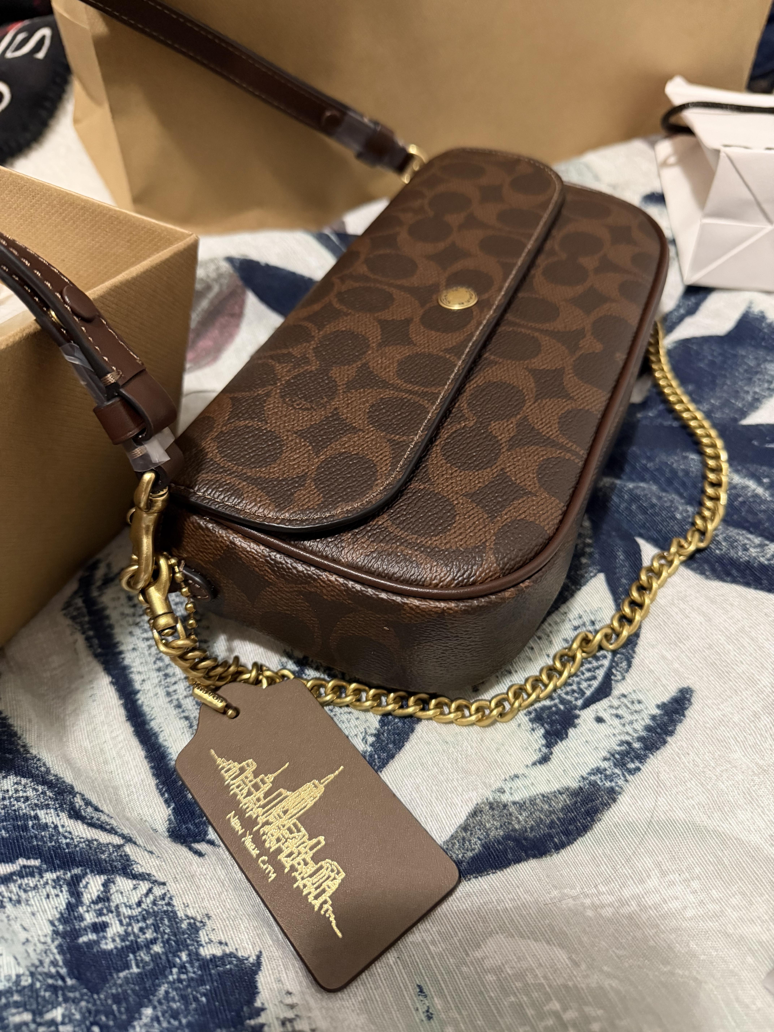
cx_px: 387
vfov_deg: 71.6
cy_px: 516
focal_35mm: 24
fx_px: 716
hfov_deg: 56.8
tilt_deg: -46.3
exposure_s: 1/41
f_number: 1.78
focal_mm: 6.76
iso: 800
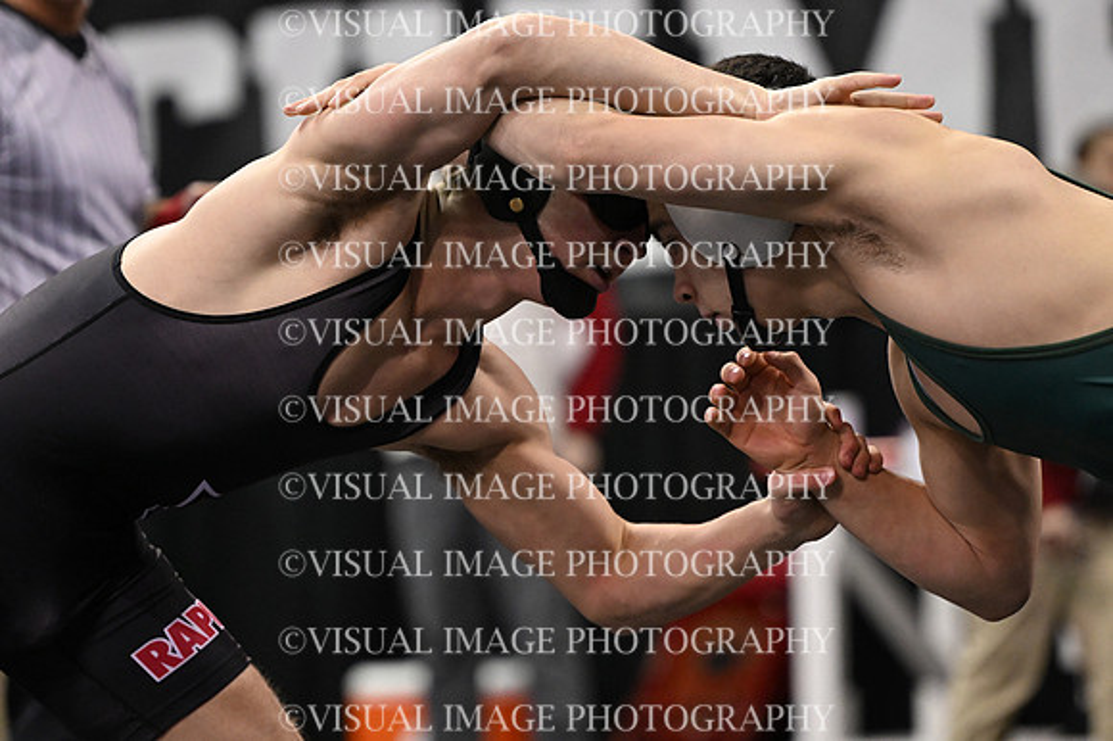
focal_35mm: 247
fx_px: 7632
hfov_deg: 8.3
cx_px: 556
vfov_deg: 5.6
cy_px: 370
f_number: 3.2
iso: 4000
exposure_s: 1/1000
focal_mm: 165
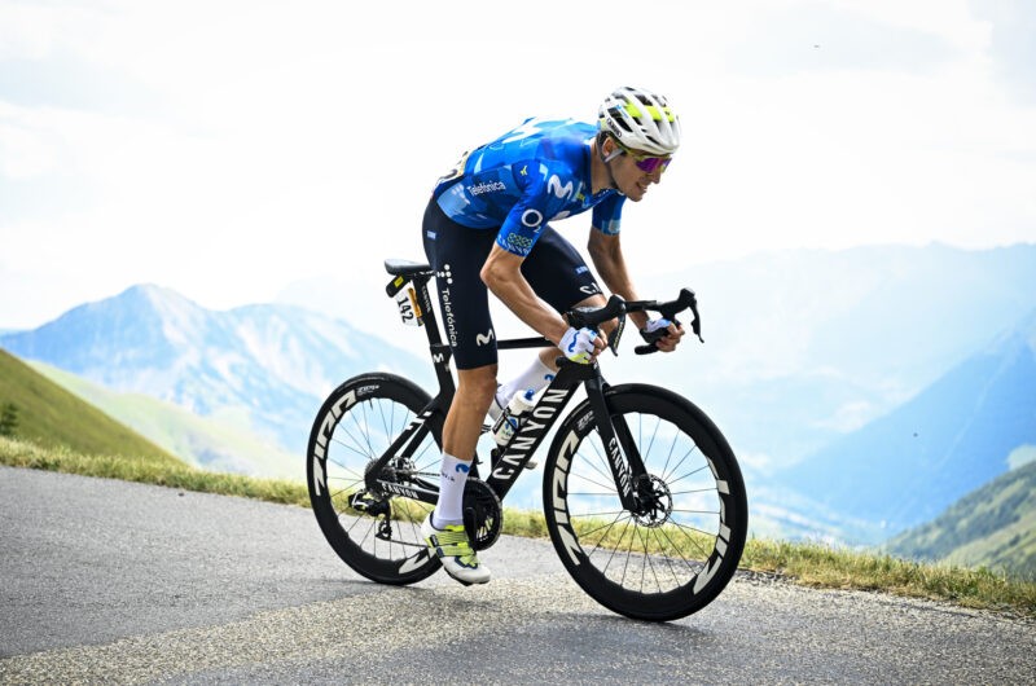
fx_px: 1637
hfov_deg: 35.1
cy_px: 343
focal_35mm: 57
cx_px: 518
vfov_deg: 23.7
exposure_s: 1/2500
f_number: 2.8
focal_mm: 57
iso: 500
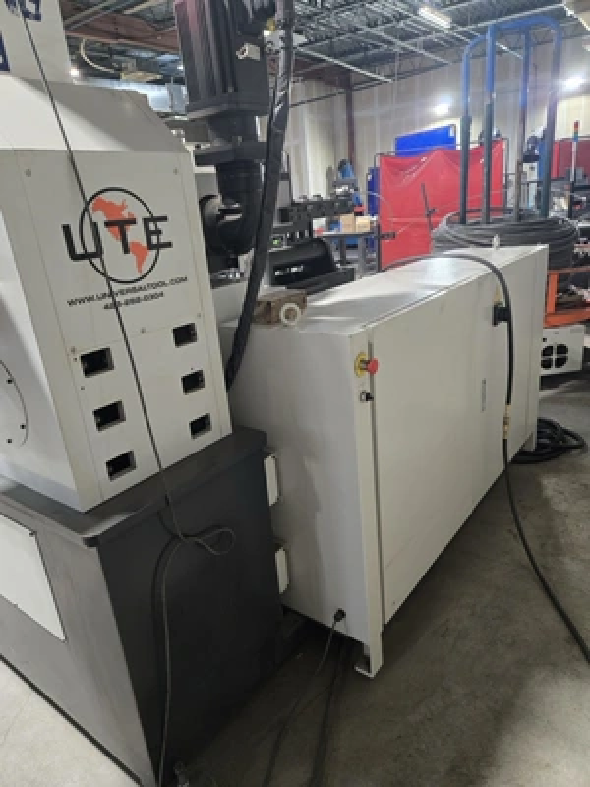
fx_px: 523
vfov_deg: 73.9
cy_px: 394
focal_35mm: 23
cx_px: 295
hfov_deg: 58.9
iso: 640
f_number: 1.8
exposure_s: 1/120
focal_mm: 5.4
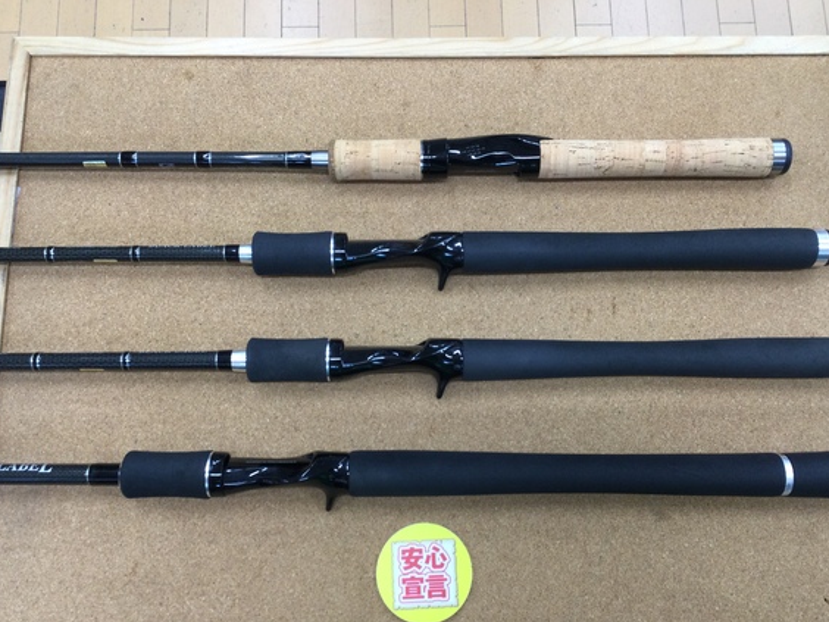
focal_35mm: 33
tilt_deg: -79.0
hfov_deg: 55.3
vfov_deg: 42.9
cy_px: 329
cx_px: 426
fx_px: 790
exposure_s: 1/30
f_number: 2.4
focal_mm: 3.3
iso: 50
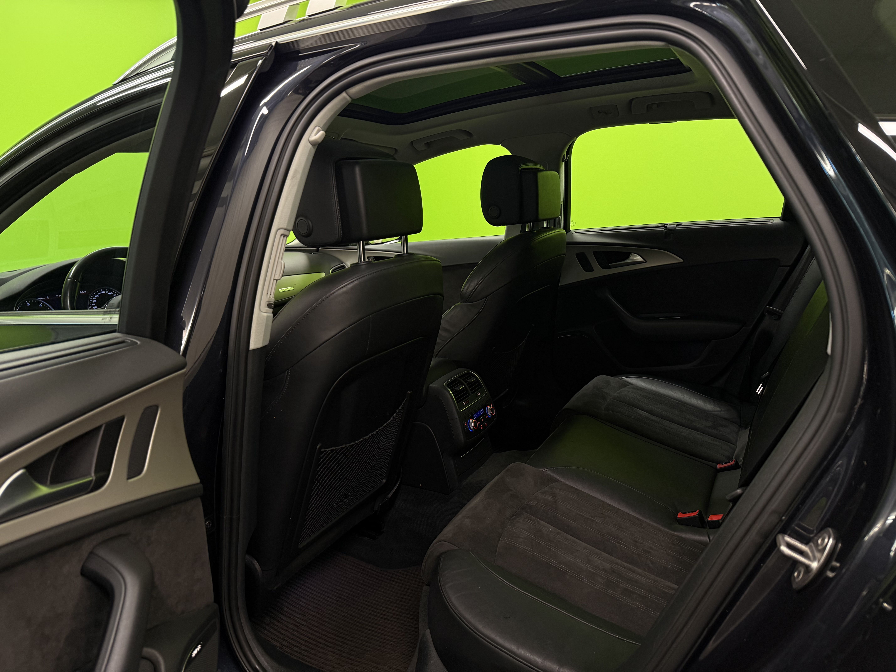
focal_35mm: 24
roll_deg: +4.2
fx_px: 621
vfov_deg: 56.8
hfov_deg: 71.6
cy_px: 336
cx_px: 448
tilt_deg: -12.0
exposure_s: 1/50
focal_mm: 6.76
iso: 320
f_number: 1.78
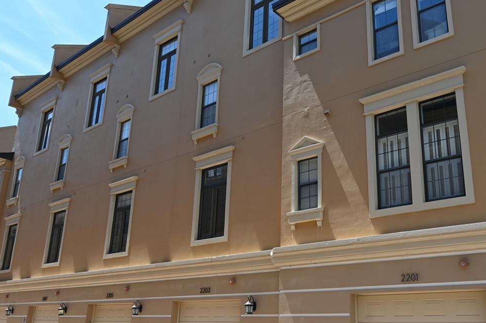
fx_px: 445
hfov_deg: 56.3
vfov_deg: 39.8
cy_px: 177
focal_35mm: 33
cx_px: 315
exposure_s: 1/250
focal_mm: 20
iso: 100
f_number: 5.6
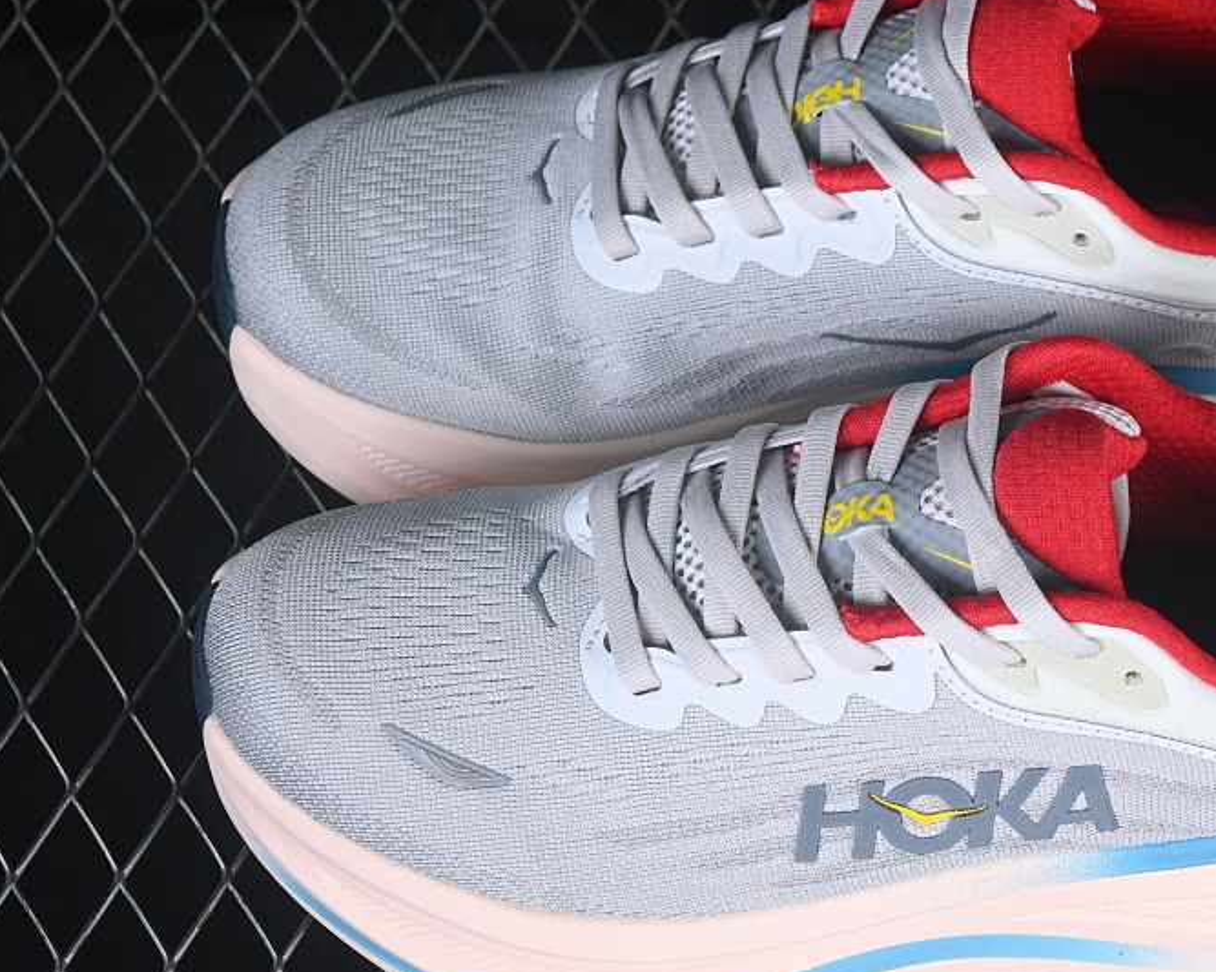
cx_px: 917
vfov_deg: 13.5
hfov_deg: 16.8
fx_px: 4101
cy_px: 489
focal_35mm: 114
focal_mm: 50
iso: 160
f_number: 7.1
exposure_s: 1/60
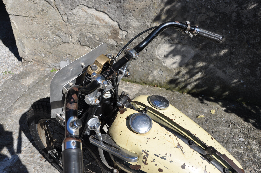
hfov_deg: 62.0
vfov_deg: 43.5
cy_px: 86
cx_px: 130
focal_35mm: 30
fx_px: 217
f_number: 5.6
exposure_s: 1/1000
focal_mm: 20
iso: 200
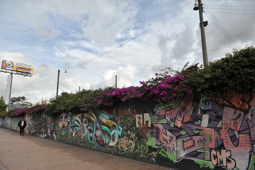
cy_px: 85
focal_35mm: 24
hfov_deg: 73.8
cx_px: 128
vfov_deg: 53.1
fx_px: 170
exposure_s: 1/1250
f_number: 4.5
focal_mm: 24
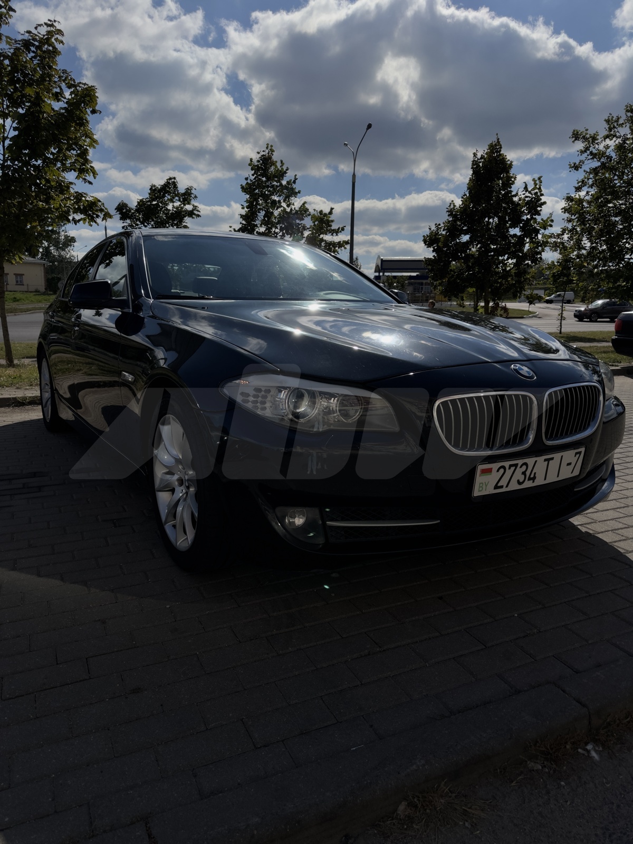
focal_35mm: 24
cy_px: 422
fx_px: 585
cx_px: 316
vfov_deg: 71.6
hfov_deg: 56.8
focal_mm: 6.86
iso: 80
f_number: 1.78
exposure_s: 1/12048
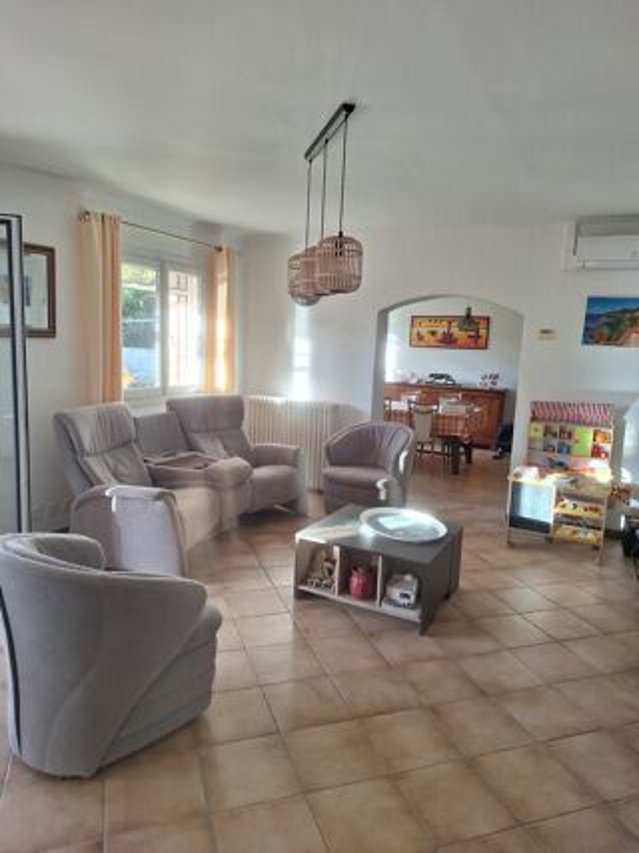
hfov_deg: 58.9
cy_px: 426
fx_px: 566
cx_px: 320
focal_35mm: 23
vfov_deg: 73.9
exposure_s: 1/100
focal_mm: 5.54
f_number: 1.8
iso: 50
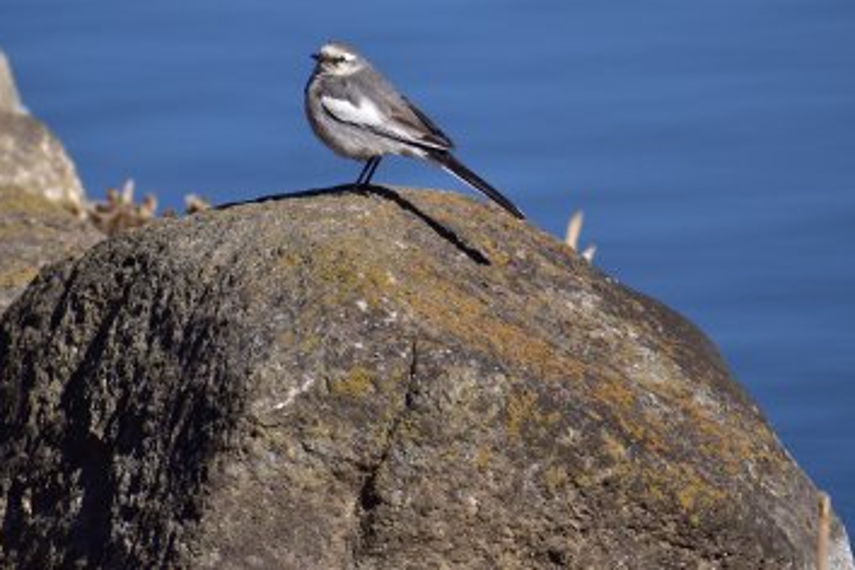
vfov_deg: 1.8
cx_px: 377
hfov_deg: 2.6
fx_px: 18500
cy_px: 101
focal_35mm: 779
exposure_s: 1/1000
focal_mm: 300
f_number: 6.3
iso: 100
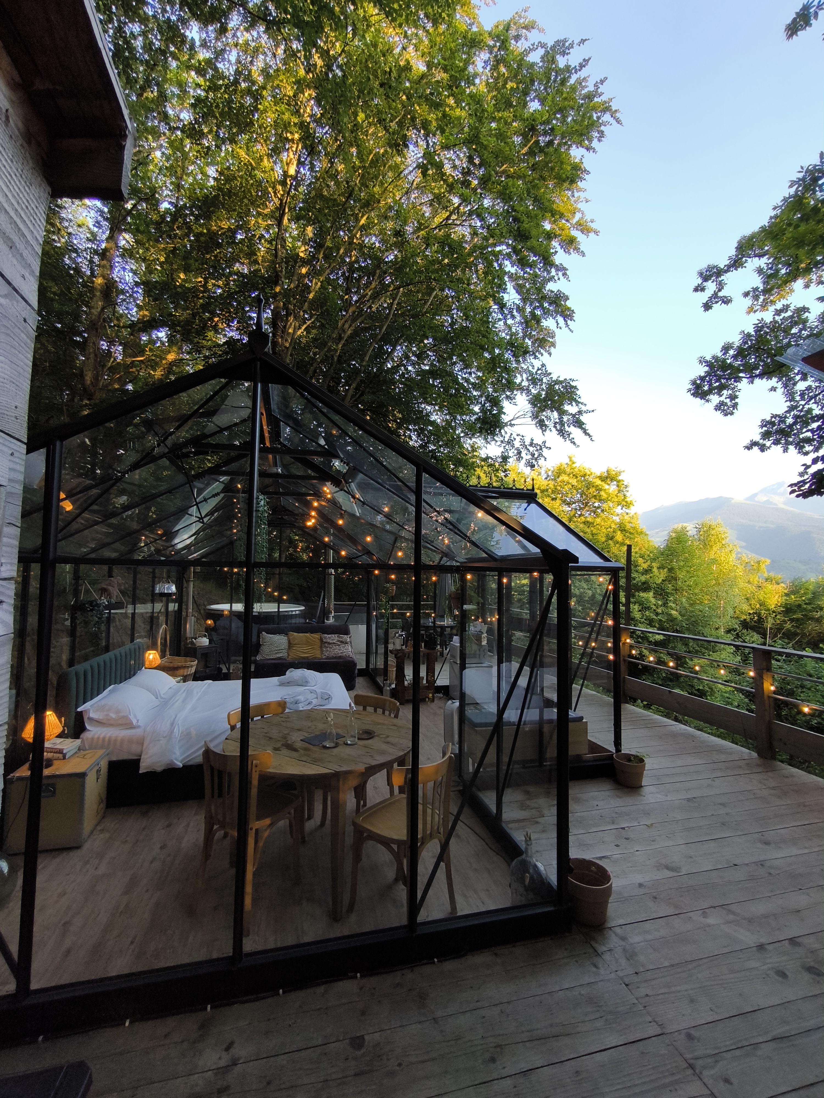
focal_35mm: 15
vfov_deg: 98.2
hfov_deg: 81.7
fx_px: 476
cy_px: 549
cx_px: 412
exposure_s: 1/100
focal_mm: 1.91
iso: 80
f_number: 2.2
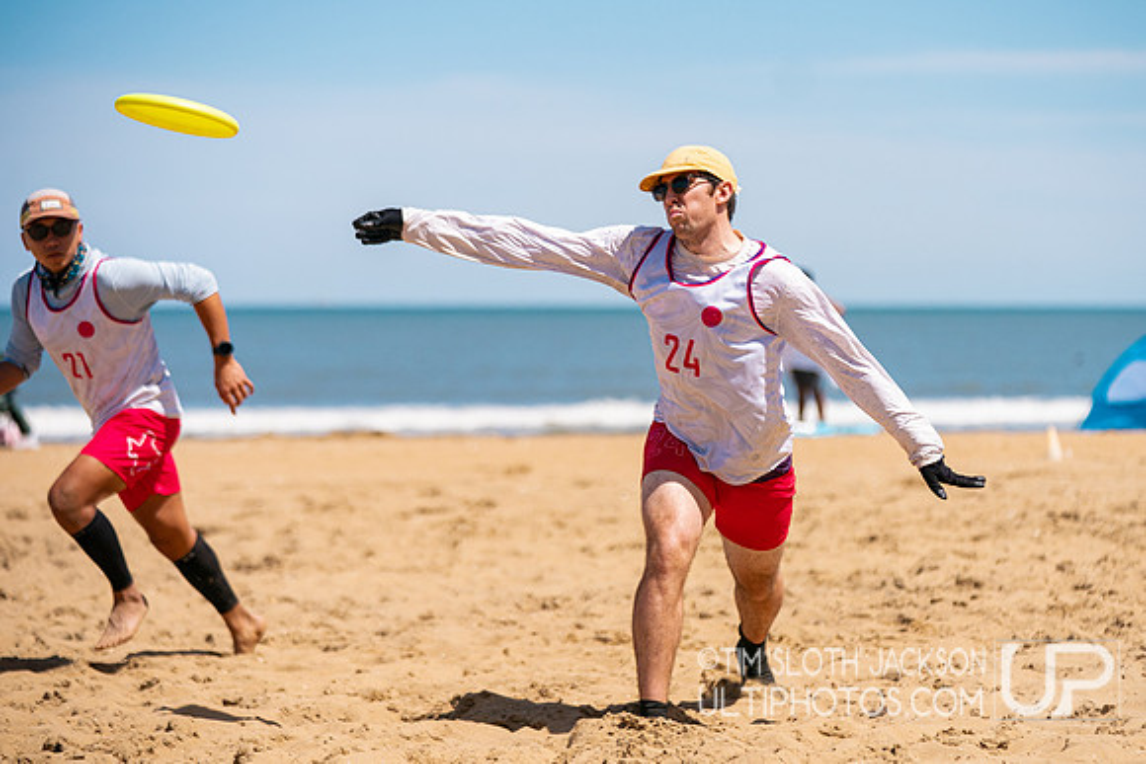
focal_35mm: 136
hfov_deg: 15.1
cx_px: 675
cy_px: 397
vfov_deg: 10.1
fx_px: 4329
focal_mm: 115
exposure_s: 1/8000
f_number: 2.8
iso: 400
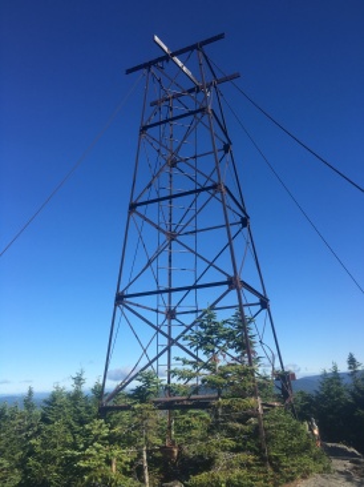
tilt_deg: +19.3
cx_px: 182
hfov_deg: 48.2
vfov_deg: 61.7
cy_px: 244
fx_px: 407
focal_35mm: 29
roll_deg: +4.8
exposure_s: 1/1326
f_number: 2.2
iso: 25
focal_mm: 4.15
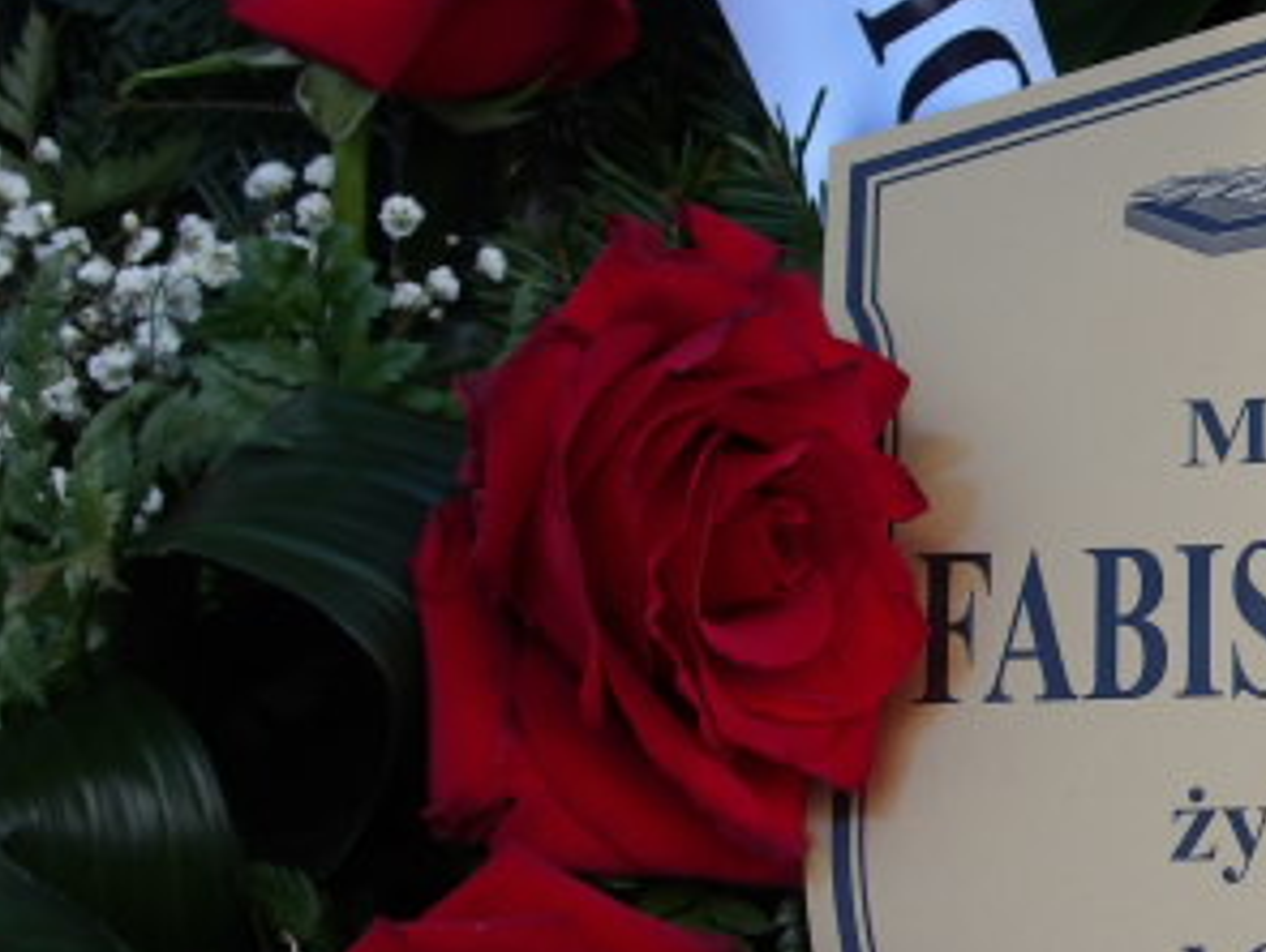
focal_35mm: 91
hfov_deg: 20.6
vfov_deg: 16.2
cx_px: 1369
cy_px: 695
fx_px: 3332
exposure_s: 1/202
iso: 100
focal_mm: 7.6
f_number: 3.7
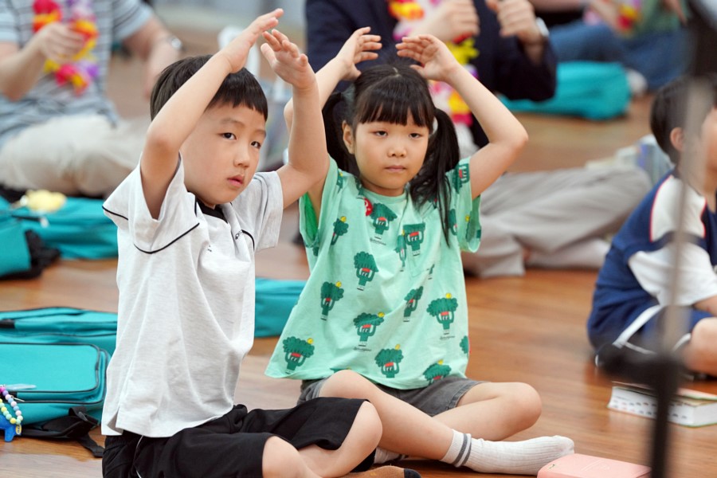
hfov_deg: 10.9
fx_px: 3744
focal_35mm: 188
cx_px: 358
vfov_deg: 7.3
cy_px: 239
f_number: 4
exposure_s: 1/200
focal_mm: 188
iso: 2500
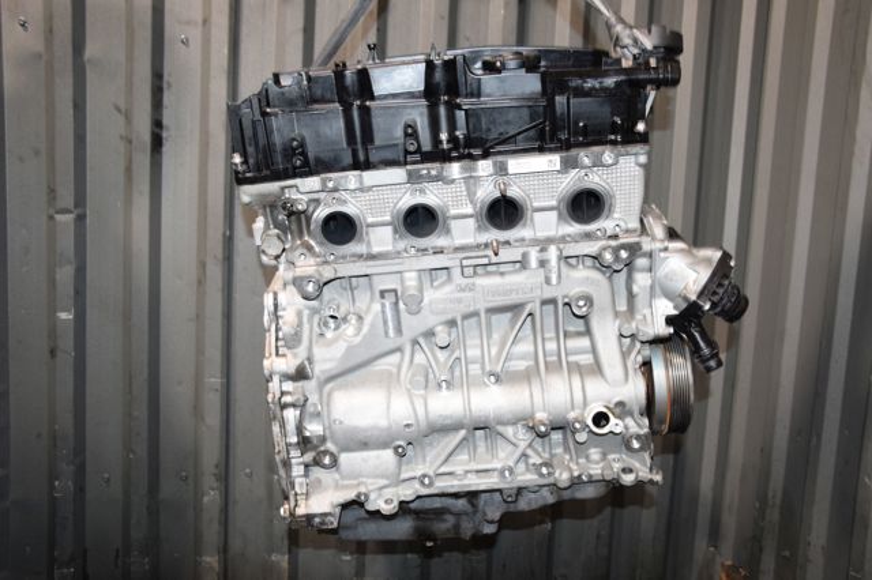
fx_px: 799
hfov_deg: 57.2
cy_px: 290
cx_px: 436
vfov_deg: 39.9
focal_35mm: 33
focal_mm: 22
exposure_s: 1/60
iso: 1600
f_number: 5.6
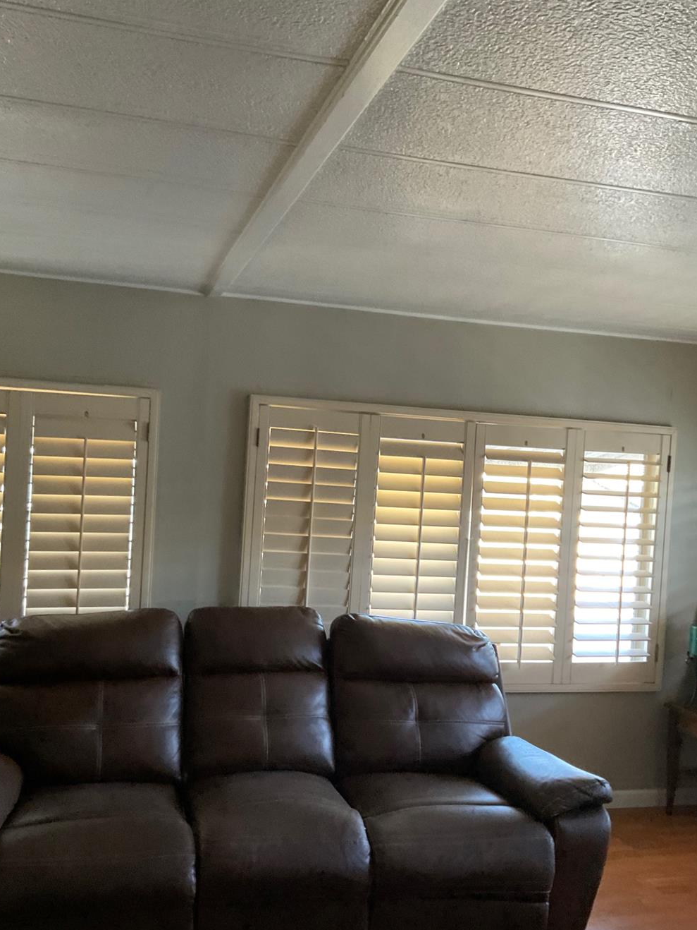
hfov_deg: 42.9
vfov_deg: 55.3
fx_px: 886
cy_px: 482
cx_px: 330
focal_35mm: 33
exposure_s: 1/60
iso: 250
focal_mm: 3
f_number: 1.8
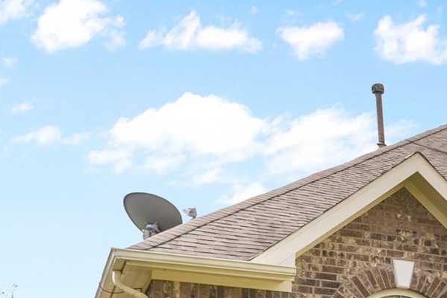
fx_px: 1118
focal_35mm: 90
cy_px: 492
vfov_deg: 13.9
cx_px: 711
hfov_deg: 19.2
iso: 250
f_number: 9
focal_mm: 25
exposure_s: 1/320
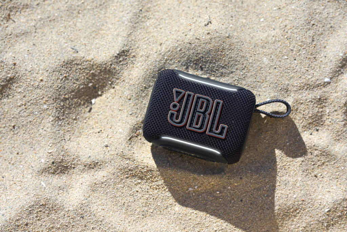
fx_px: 1157
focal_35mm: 120
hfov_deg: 17.1
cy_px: 116
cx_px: 174
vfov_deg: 11.4
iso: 800
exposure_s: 1/250
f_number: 4
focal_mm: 120
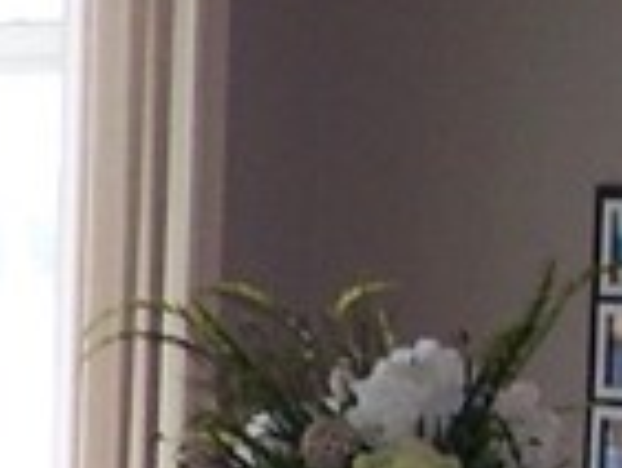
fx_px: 4964
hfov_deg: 6.5
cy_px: 861
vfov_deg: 5.3
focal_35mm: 276
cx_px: -1270
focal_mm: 8
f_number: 2.8
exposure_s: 1/90
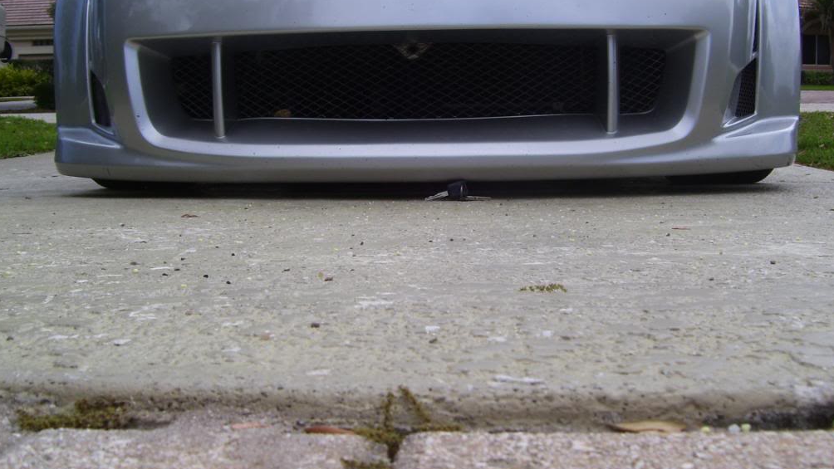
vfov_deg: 29.6
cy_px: 176
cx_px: 420
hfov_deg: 50.5
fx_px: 885
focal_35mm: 40
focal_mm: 6
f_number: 4.8
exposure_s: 1/500
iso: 80
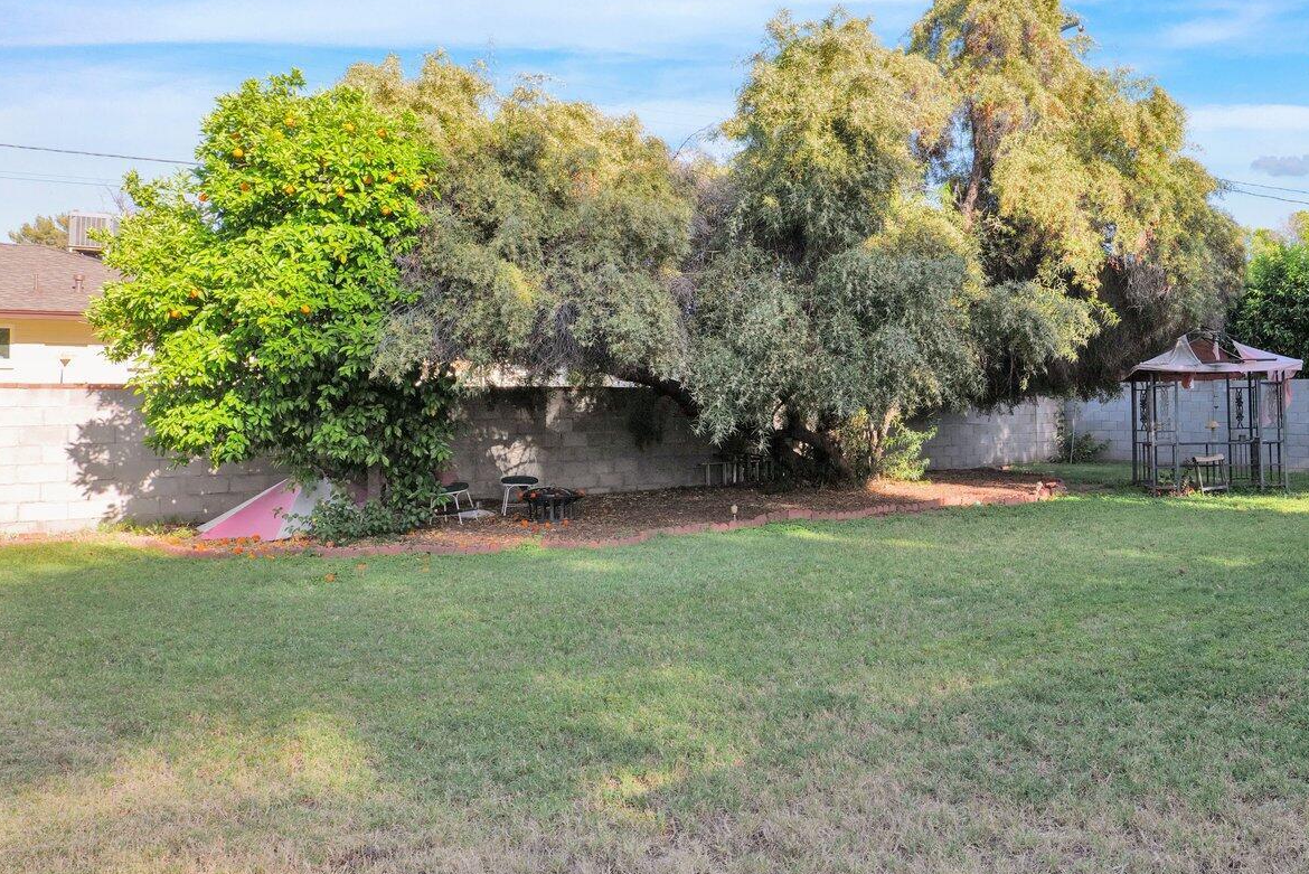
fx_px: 1018
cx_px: 979
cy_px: 388
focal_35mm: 28
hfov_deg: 61.8
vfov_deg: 46.4
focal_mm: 16
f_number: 8
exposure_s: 1/320
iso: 640
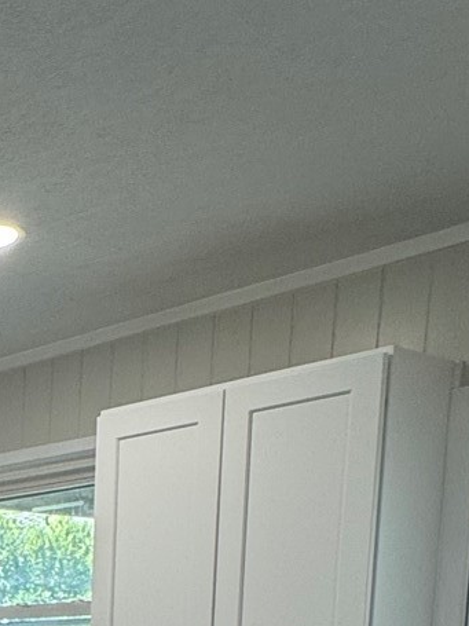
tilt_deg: -8.6
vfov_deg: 25.8
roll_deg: +2.0
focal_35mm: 63
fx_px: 1139
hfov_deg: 19.1
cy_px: 837
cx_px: -311
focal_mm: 2.22
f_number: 2.2
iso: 125
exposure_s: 1/120
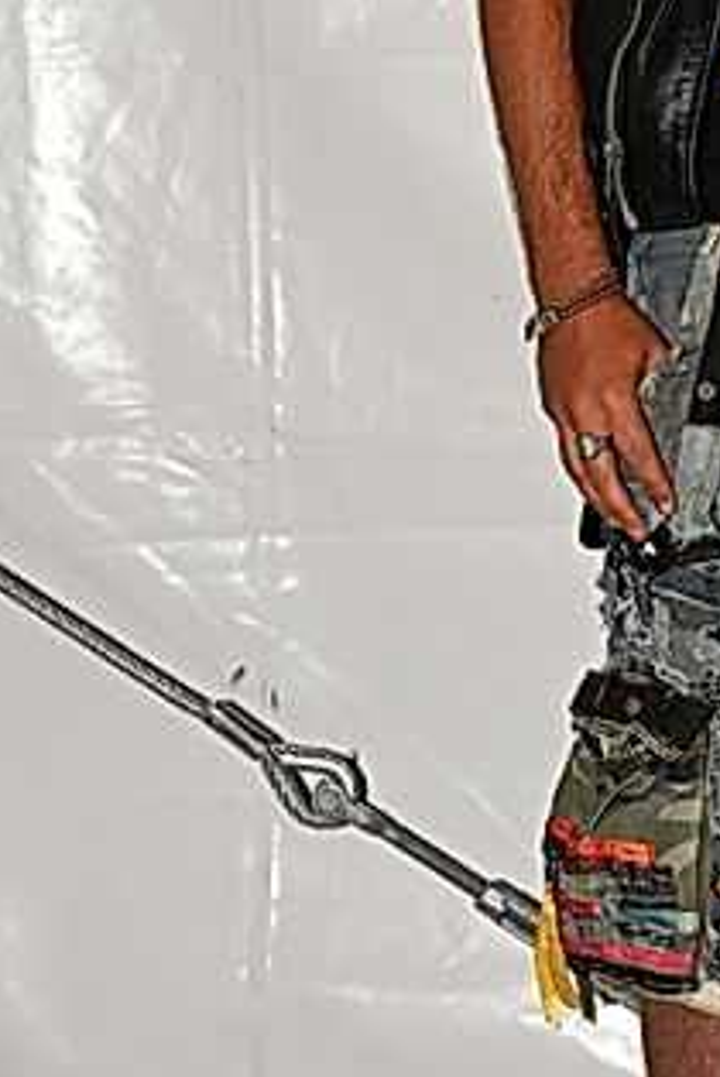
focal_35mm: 114
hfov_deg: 11.8
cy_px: 158
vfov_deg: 17.7
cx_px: 838
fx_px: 3412
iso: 200
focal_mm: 35
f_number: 7.1
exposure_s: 1/160
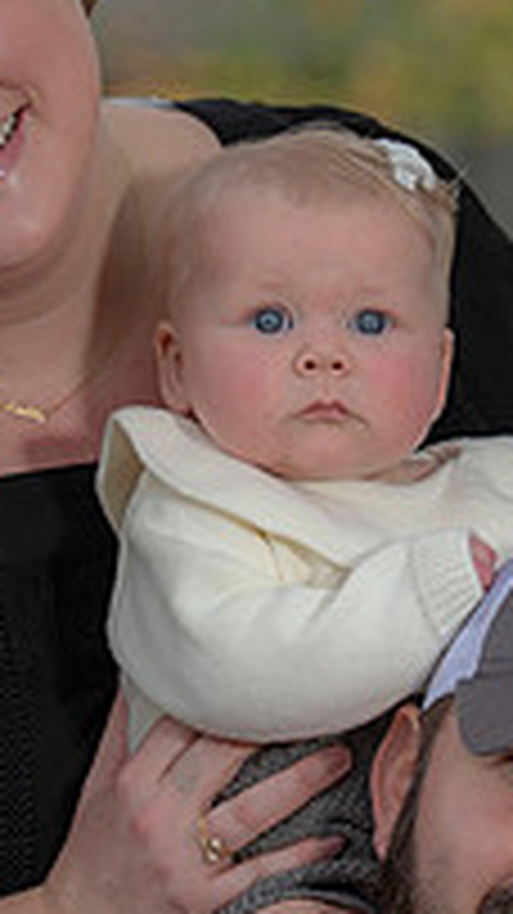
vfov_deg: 6.9
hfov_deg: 3.9
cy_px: 585
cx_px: 446
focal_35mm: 314
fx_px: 7603
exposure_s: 1/200
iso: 160
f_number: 3.5
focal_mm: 105
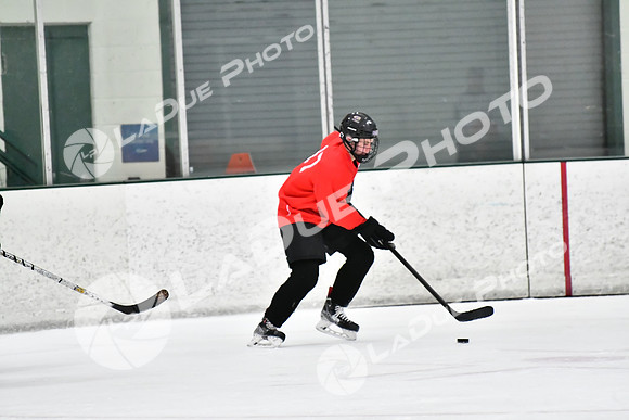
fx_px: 4981
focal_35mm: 285
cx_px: 314
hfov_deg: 7.2
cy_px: 210
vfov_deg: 4.8
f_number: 2.8
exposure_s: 1/1600
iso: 6400
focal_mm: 190
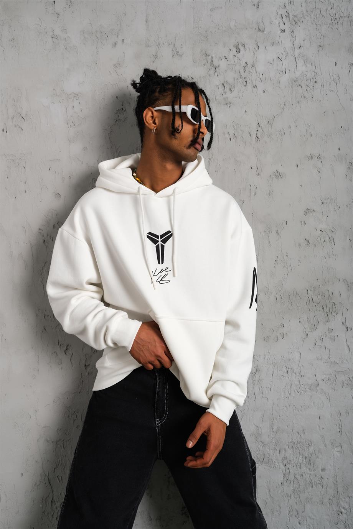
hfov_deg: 37.9
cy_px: 264
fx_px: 515
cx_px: 176
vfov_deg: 54.4
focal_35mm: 35
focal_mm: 23
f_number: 5
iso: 160
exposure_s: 1/160
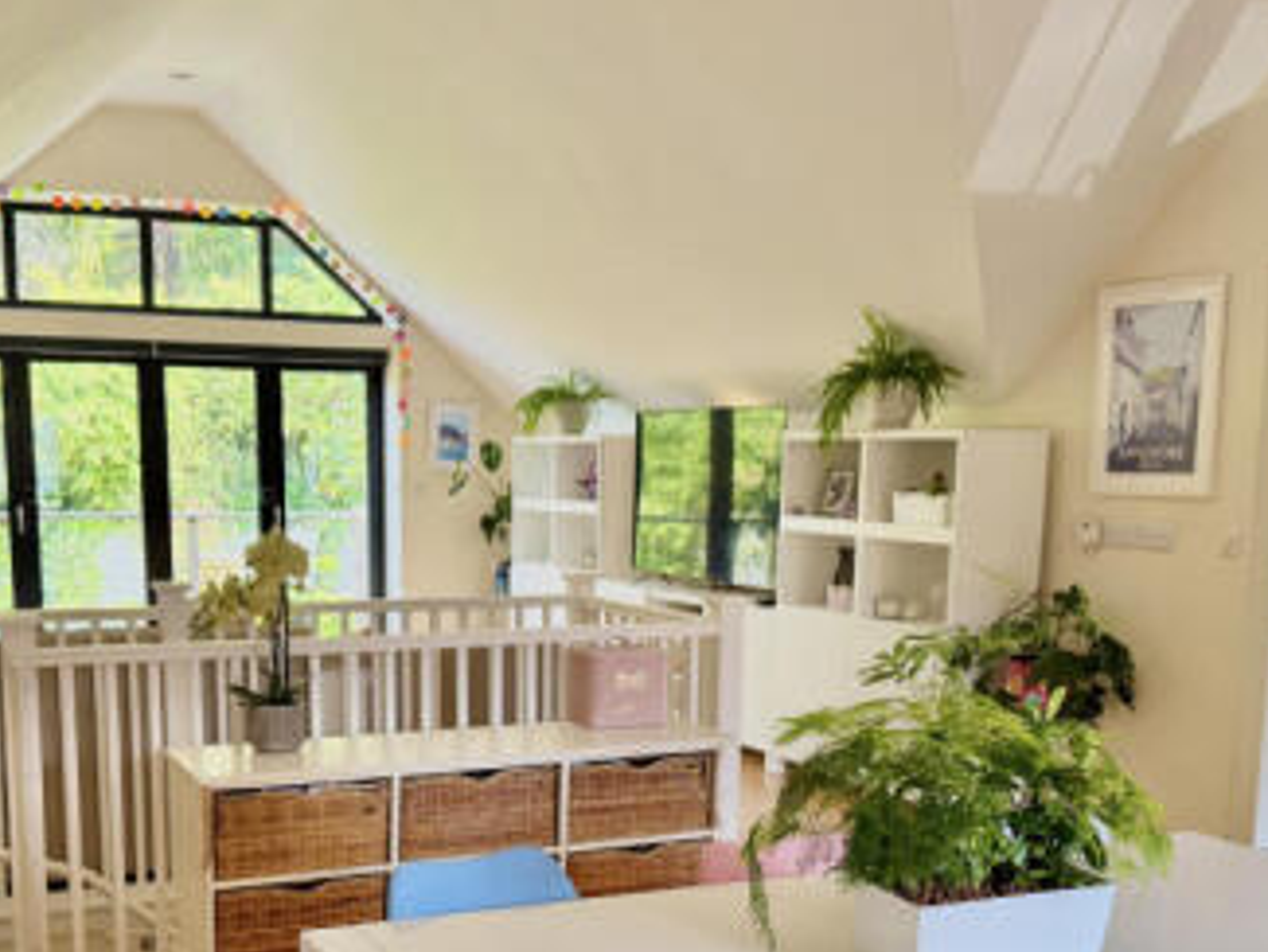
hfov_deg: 43.7
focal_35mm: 43
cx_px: 525
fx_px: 1576
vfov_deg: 32.9
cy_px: 720
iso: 125
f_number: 1.78
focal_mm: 6.76
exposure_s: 1/100
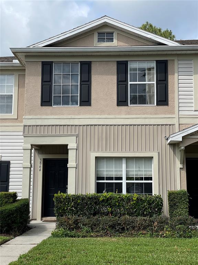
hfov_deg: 28.0
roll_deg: +0.3
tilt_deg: +8.3
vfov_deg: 36.8
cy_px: 132
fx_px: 397
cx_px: 99
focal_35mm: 52
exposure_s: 1/2283
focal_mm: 6
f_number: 2
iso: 32
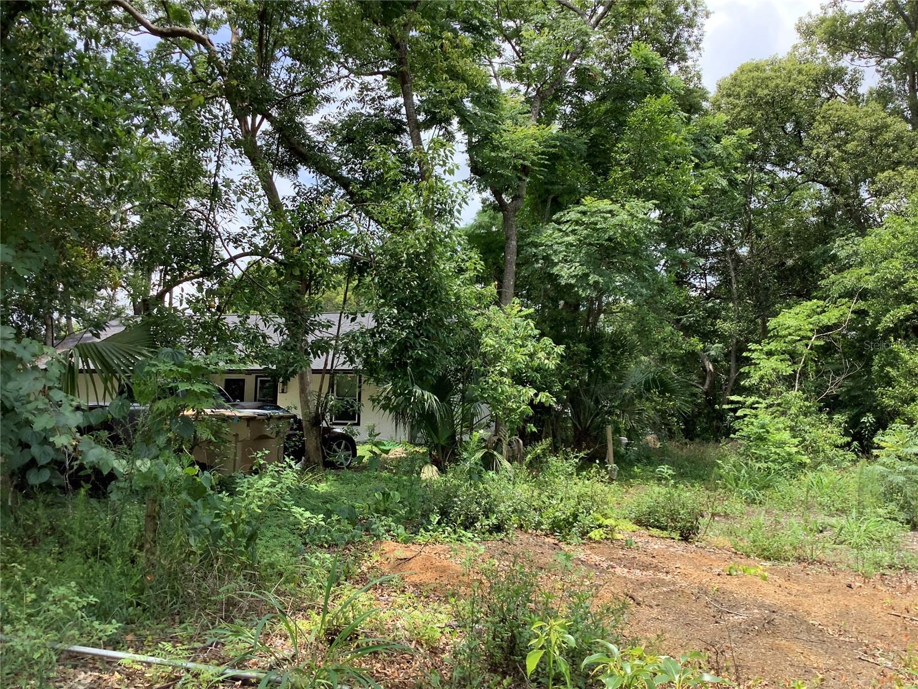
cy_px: 344
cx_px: 459
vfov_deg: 45.4
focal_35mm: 31
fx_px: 822
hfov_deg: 58.4
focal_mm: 3.3
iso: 25
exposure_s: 1/379
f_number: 2.4
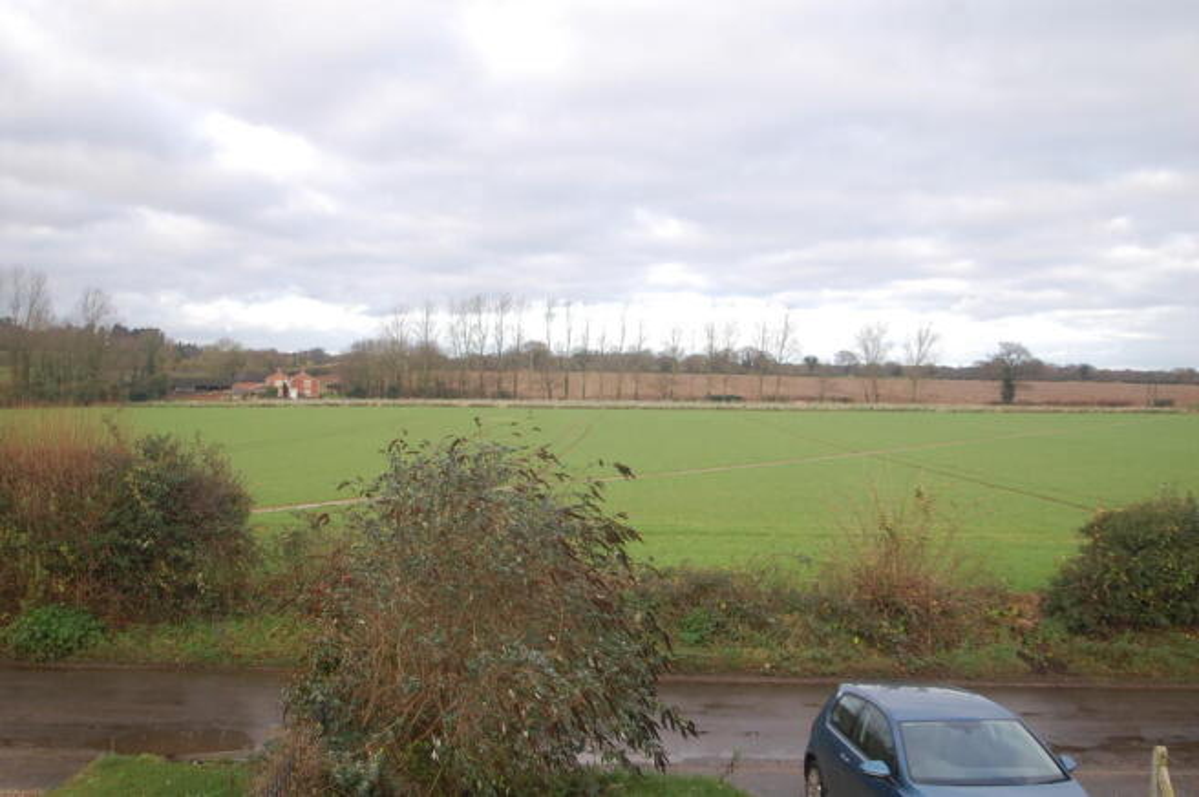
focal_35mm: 36
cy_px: 398
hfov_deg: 53.2
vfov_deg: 36.8
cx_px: 600
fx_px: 1198
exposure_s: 1/125
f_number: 5.6
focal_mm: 24
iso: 200
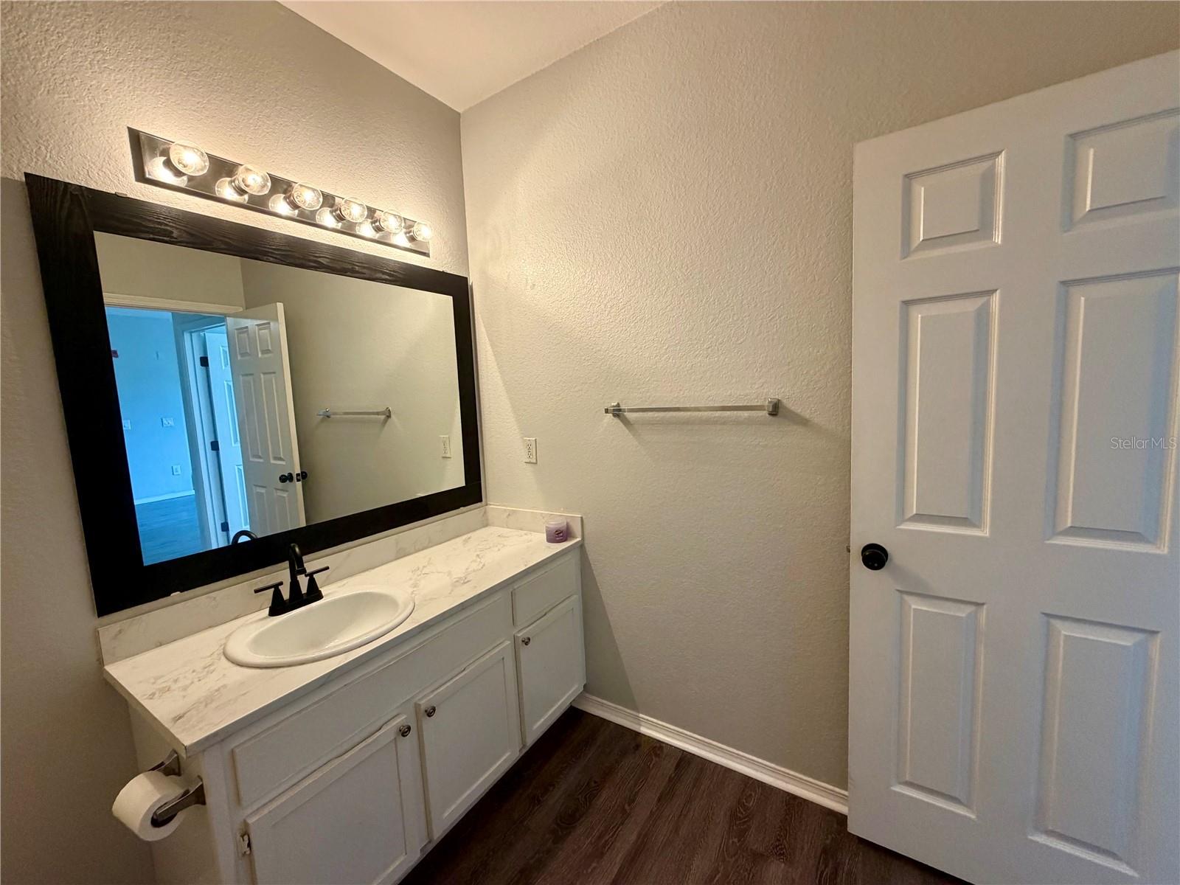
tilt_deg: -8.7
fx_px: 477
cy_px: 442
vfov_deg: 85.7
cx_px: 590
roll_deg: +2.5
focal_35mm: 14
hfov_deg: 102.1
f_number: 2.2
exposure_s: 1/120
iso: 320
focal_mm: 2.22
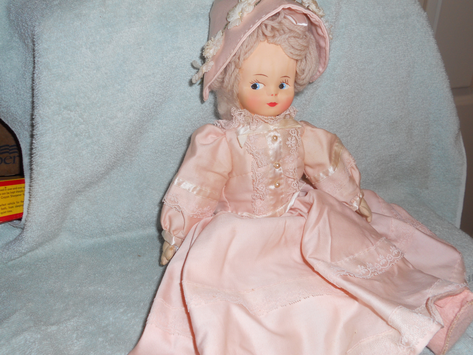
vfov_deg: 44.2
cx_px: 236
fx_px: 437
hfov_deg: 56.8
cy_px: 178
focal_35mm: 32
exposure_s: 1/25
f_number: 3.5
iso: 80
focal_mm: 5.8
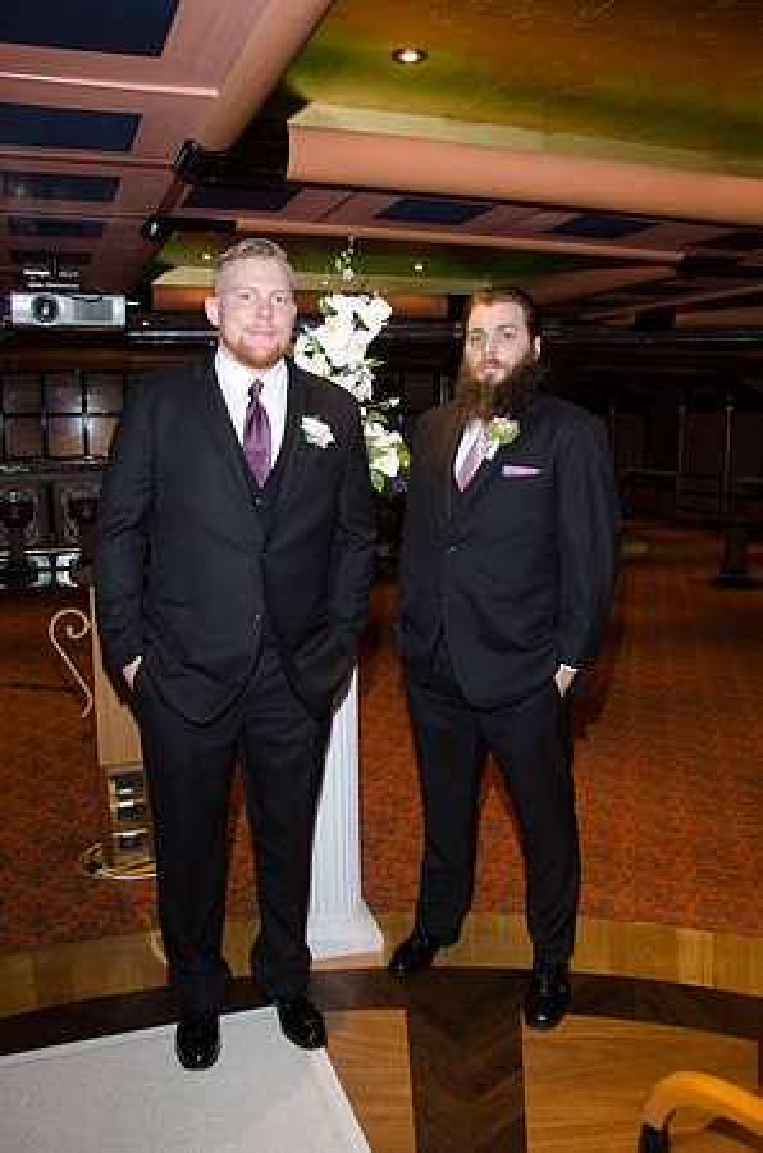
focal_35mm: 30
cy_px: 576
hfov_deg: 43.4
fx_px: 958
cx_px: 382
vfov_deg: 62.0
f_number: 5.6
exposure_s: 1/60
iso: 400
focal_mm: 20
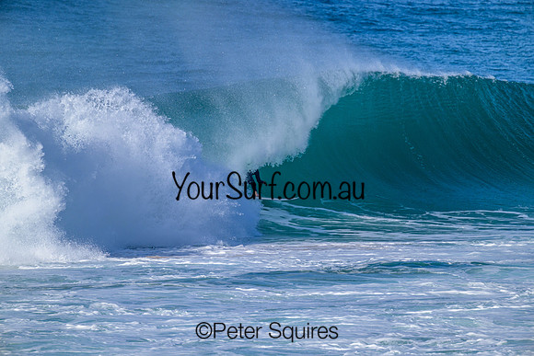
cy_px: 178
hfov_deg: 3.7
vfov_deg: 2.5
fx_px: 8308
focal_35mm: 560
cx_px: 267
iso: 500
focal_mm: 560
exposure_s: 1/2000
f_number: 8
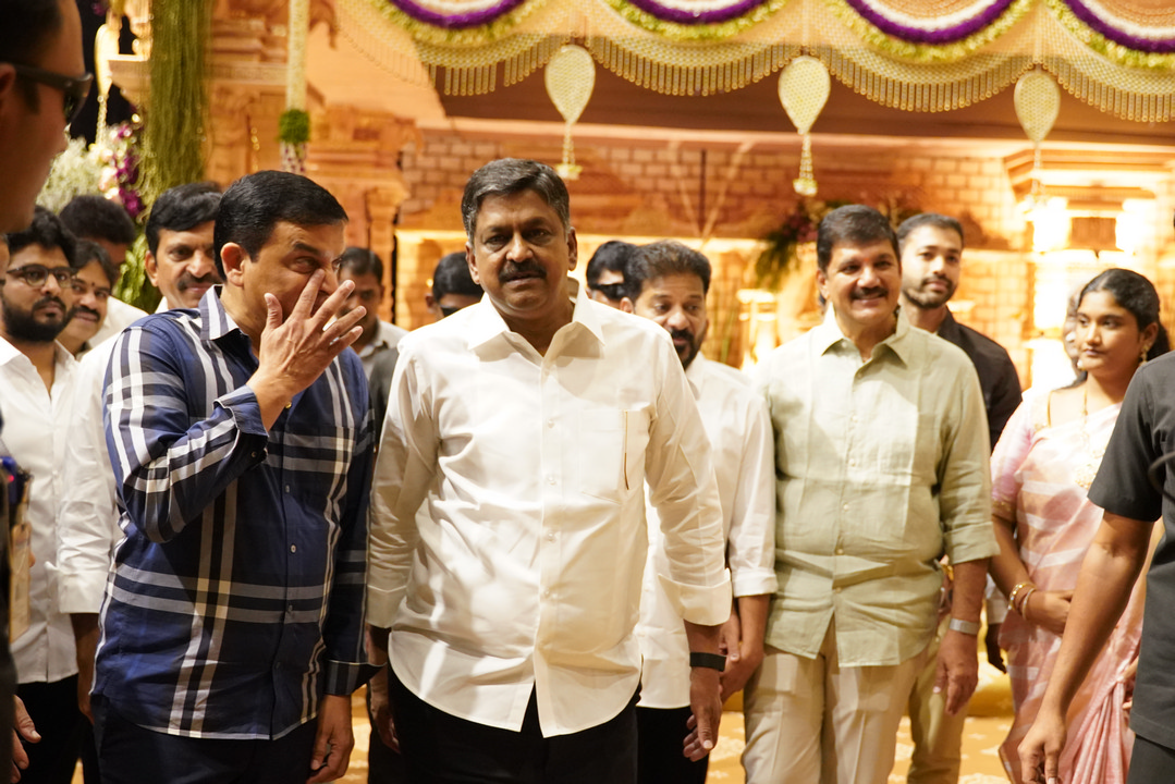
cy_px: 392
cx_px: 588
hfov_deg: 46.4
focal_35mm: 42
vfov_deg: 31.9
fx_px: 1371
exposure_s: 1/200
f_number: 2.8
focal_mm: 28
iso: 3200
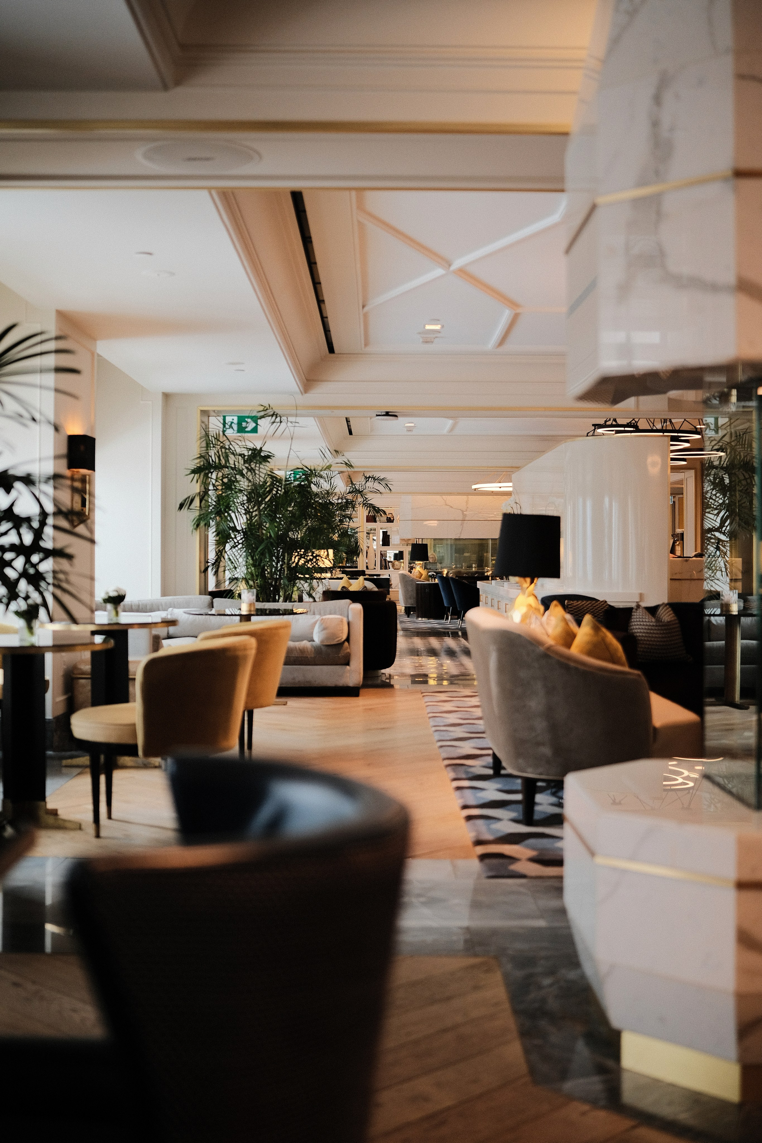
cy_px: 572
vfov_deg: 47.4
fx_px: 1302
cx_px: 381
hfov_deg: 32.6
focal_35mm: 41
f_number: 1.2
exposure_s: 1/500
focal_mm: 27
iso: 640
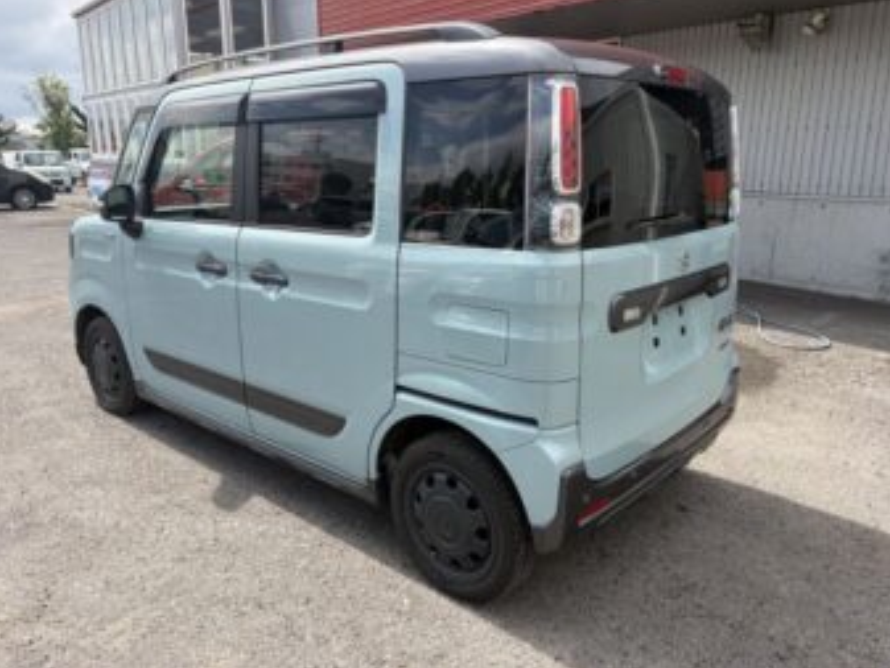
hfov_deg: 65.3
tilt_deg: -13.0
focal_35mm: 27
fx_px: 694
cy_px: 331
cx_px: 446
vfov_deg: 51.4
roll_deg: -0.3
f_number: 1.6
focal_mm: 5.96
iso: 50
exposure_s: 1/2012
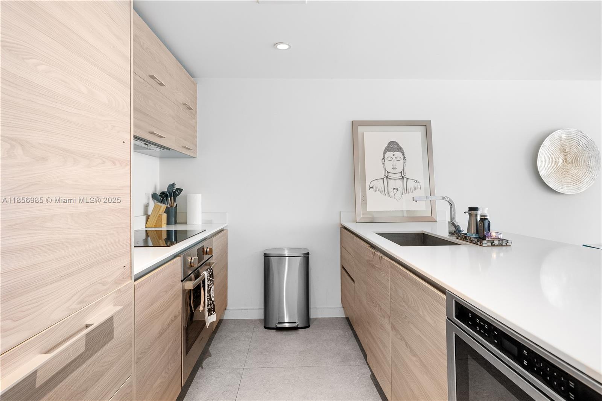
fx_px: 318
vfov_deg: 64.5
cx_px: 301
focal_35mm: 19
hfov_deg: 86.9
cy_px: 200
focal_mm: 19
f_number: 9
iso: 400
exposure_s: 1/3
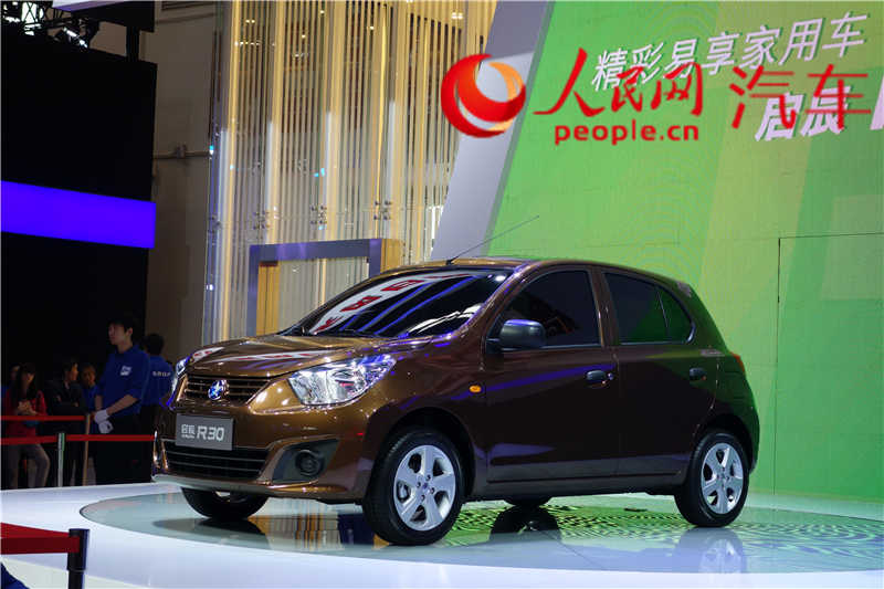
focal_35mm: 71
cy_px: 294
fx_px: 1743
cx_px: 442
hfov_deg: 28.5
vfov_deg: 19.2
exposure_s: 1/80
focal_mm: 26.26
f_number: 4
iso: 160
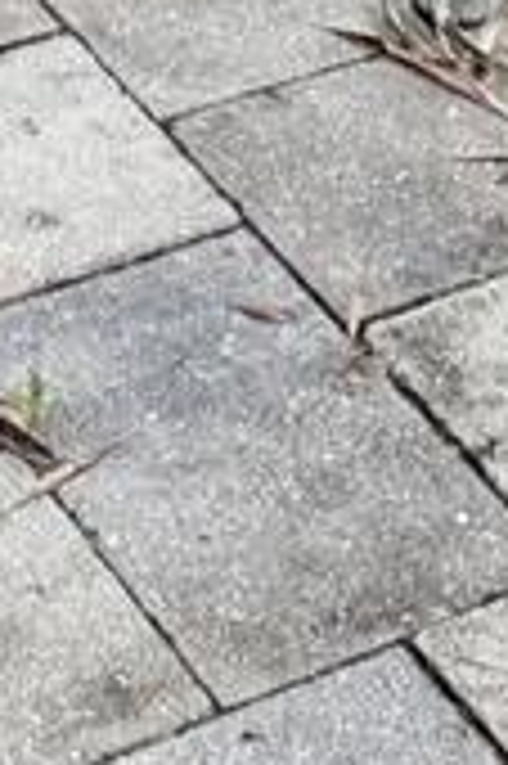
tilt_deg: -9.2
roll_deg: -2.7
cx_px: 288
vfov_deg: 9.0
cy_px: -1660
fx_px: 3733
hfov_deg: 7.8
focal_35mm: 176
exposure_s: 1/172
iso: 80
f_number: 1.78
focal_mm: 6.76
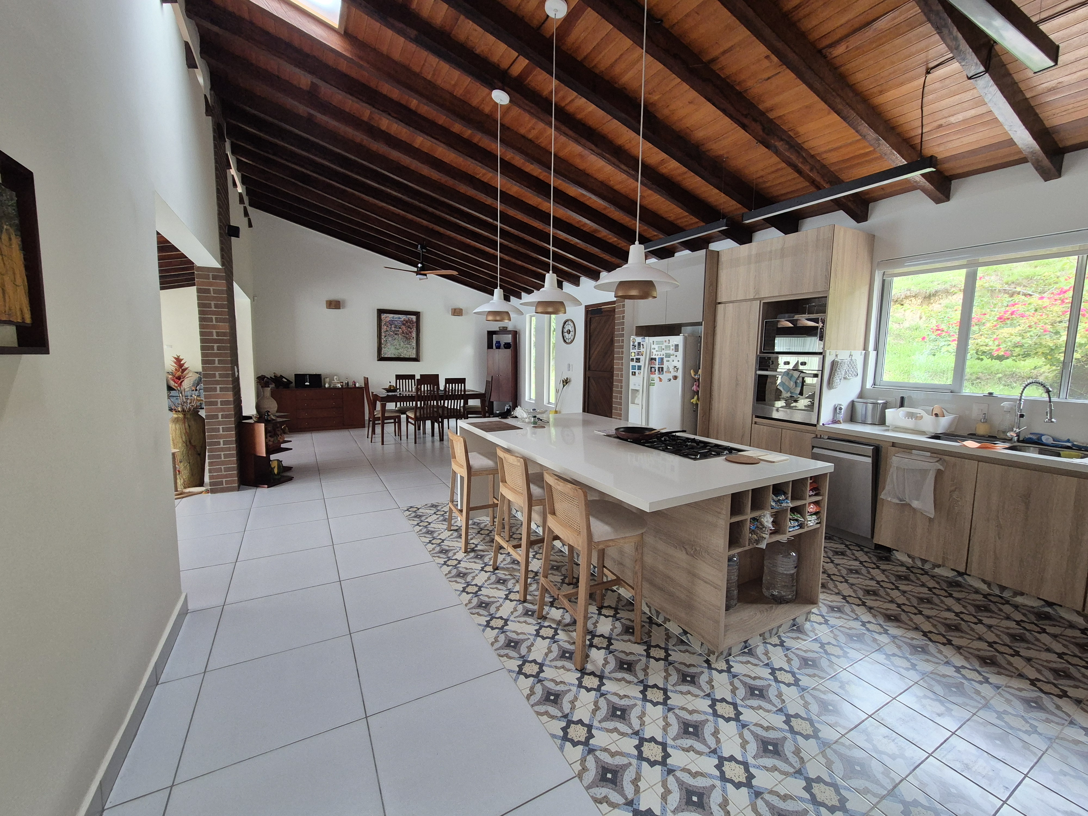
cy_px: 408
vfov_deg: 89.9
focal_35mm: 13
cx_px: 544
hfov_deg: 106.2
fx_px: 409
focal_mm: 2.2
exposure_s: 1/50
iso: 200
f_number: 2.2
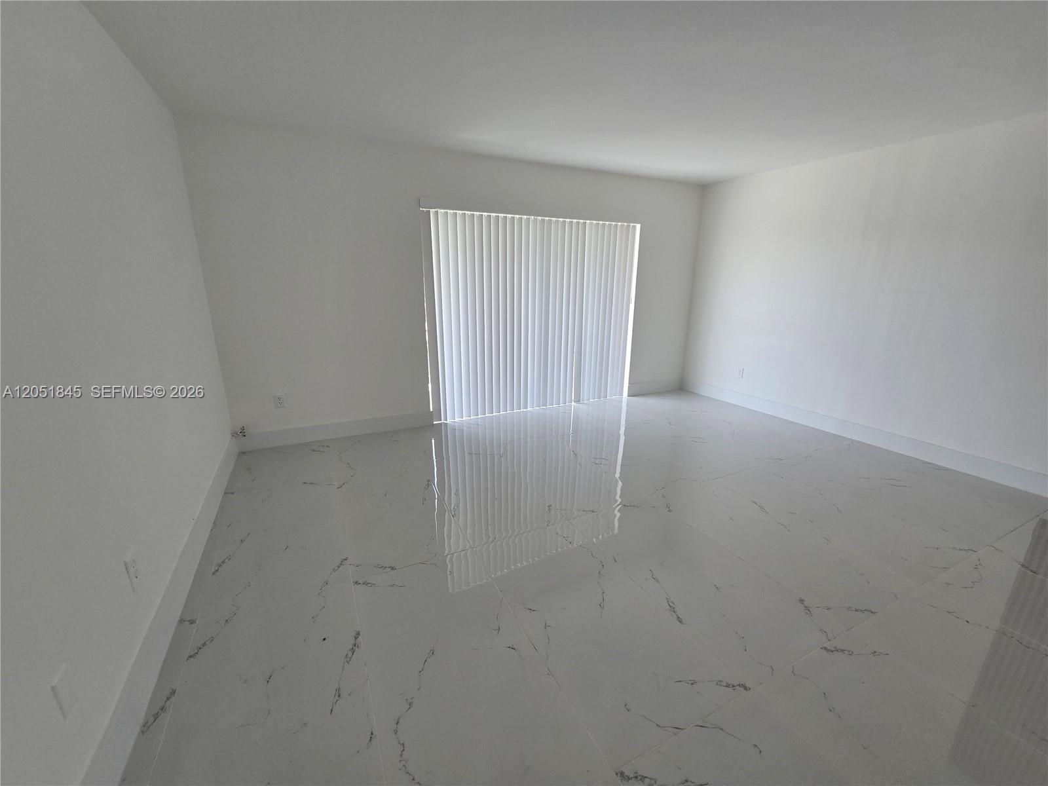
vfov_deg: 89.9
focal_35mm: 13
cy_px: 393
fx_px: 394
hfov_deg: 106.2
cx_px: 524
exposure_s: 1/120
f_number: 2.2
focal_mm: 2.2
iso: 64
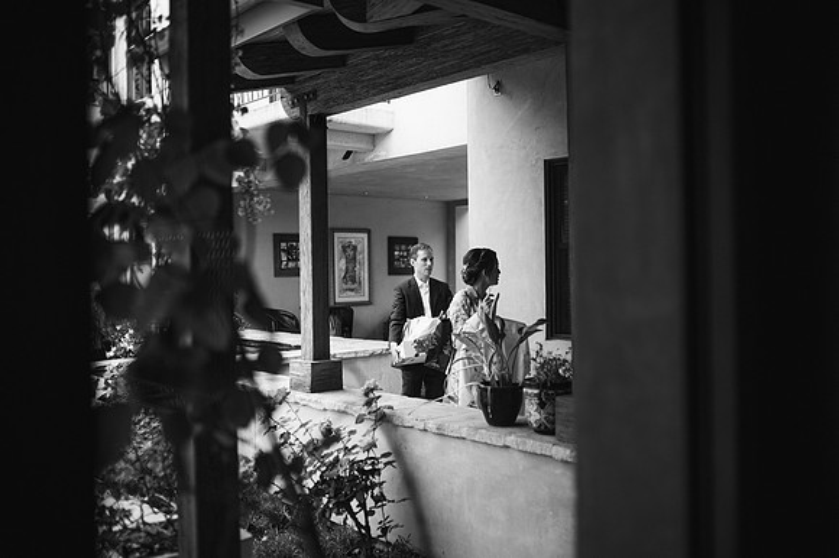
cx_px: 420
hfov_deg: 54.5
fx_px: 815
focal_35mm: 35
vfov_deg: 37.8
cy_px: 279
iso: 100
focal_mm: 35
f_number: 1.4
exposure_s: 1/500
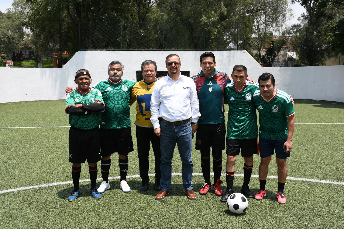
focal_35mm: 36
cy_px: 114
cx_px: 172
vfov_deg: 36.9
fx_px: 344
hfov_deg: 53.1
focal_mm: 24
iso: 160
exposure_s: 1/250
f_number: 8
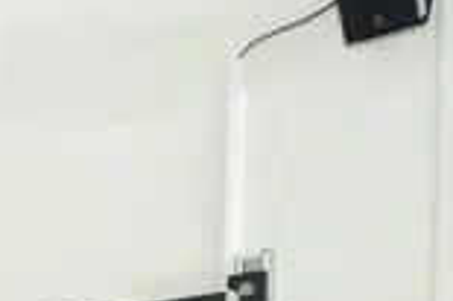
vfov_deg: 13.5
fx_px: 1119
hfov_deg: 15.1
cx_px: -593
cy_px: 573
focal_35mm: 89
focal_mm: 12
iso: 400
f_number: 8
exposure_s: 1/13
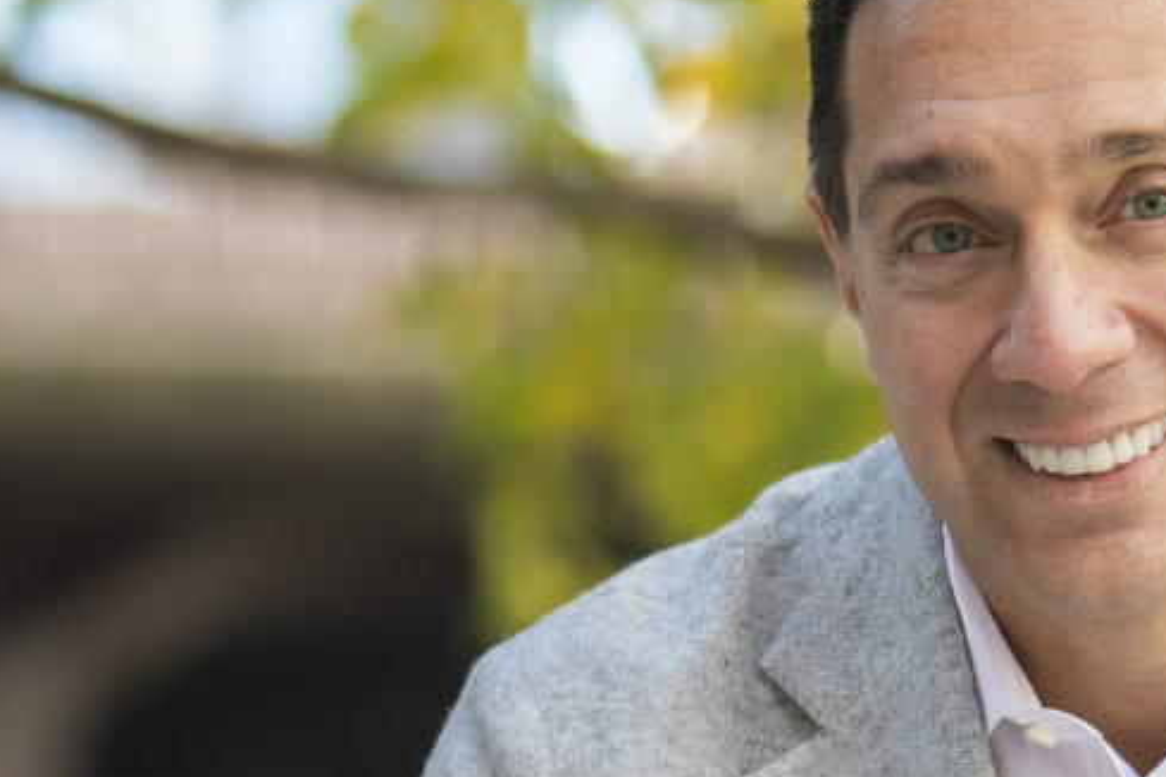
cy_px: 1212
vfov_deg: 3.3
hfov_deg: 4.9
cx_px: 839
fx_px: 13505
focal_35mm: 417
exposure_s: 1/400
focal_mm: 102
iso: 320
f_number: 2.8
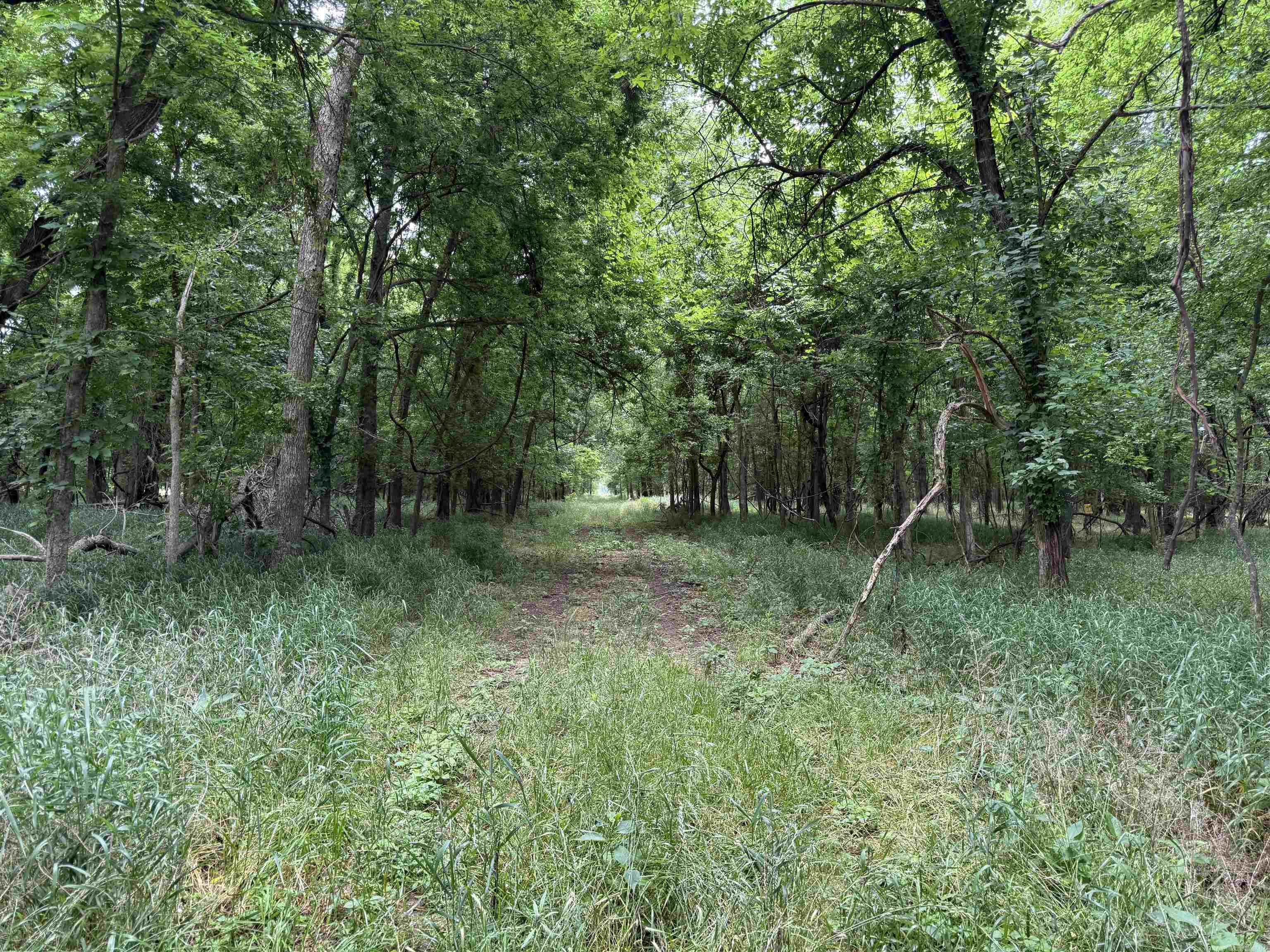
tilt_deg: +0.9
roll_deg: -0.3
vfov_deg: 56.8
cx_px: 635
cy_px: 476
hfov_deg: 71.6
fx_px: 881
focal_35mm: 24
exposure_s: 1/121
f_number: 1.78
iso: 100
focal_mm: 6.76
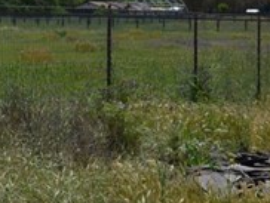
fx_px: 1265
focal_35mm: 162
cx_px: 184
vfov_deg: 9.2
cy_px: 35
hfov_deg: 12.2
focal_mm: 32
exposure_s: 1/320
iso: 100
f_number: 8
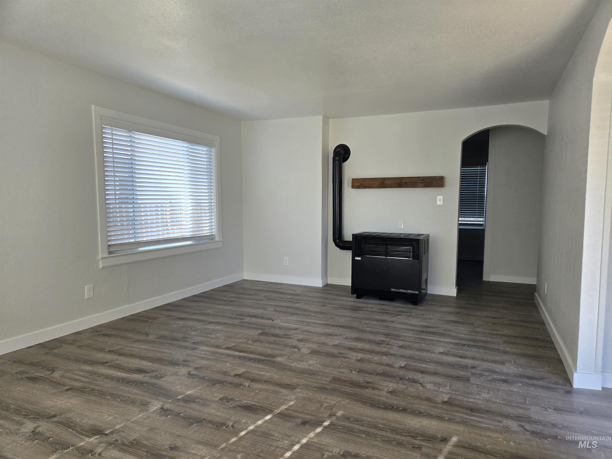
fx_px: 407
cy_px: 230
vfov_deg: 58.9
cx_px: 306
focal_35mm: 23
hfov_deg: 73.9
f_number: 1.8
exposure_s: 1/180
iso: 64
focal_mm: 5.4
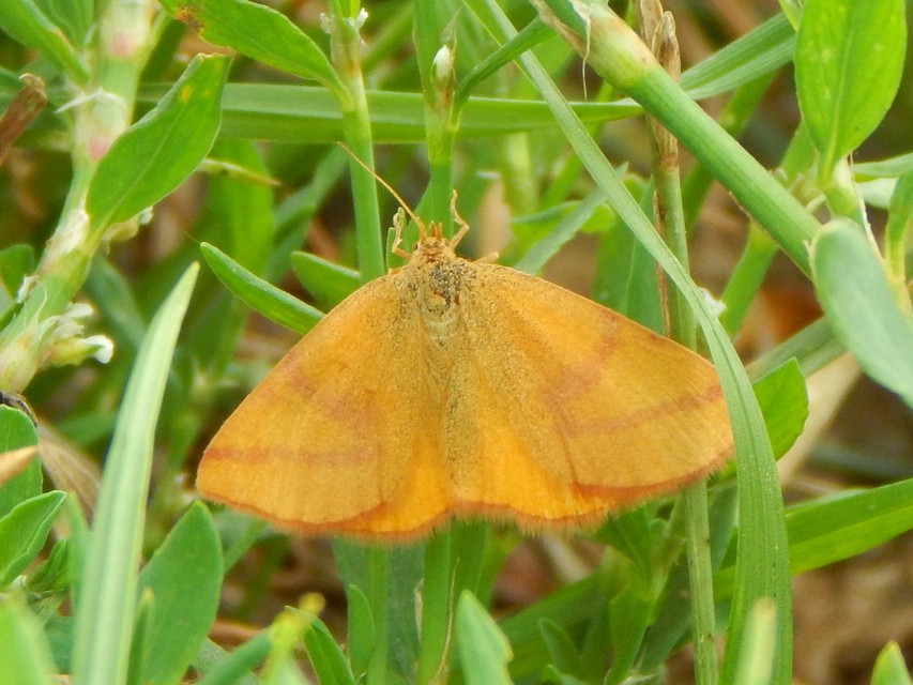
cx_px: 456
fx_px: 5460
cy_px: 342
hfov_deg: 9.6
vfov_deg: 7.2
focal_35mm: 207
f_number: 5.4
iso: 200
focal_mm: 37.1
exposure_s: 1/30
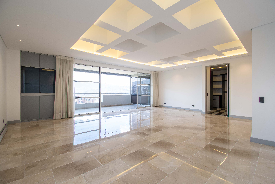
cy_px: 92
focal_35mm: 15
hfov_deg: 100.4
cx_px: 138
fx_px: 115
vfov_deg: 77.3
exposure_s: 1/20
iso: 125
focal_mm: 10
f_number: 9
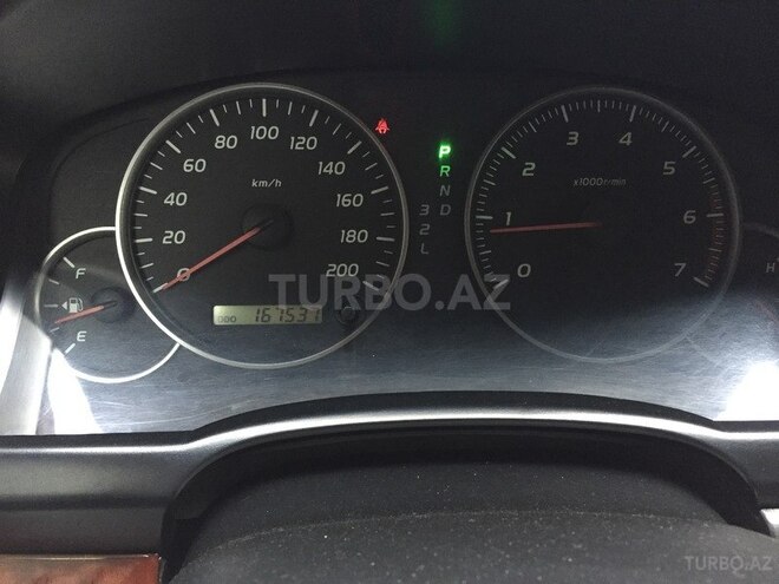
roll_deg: -0.3
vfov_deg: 48.2
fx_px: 653
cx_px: 390
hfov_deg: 61.7
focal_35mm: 29
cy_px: 292
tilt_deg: -29.6
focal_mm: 4.15
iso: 250
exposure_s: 1/17
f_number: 2.2
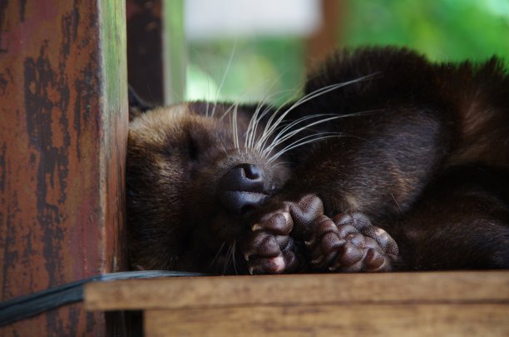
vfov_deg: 6.7
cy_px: 168
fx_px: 2856
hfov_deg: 10.2
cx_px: 254
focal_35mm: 202
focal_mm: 135
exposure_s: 1/20
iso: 400
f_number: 5.6
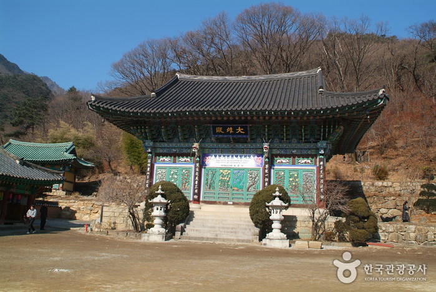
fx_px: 364
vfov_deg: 43.7
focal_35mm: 30
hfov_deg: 61.9
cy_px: 146
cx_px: 218
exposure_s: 1/250
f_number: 8
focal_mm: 20
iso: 100
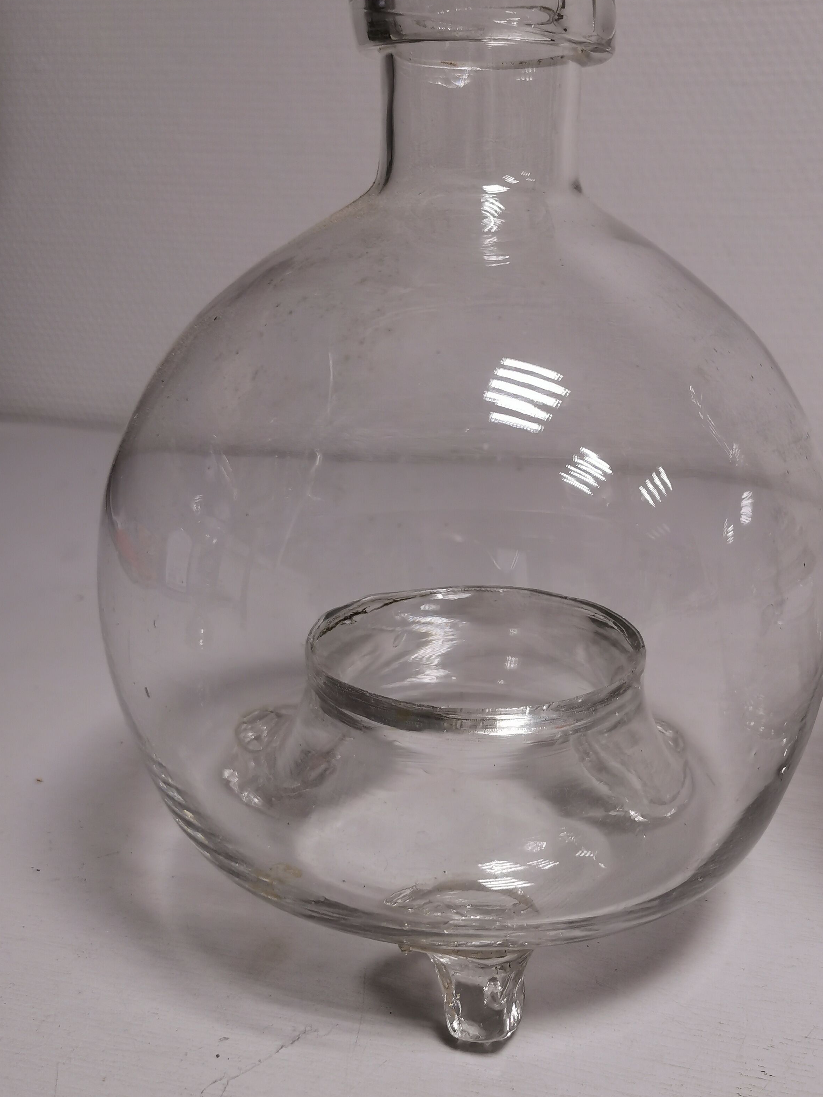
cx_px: 462
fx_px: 1110
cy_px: 511
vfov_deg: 52.6
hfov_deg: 40.6
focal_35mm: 35
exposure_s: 1/100
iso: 100
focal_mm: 5.58
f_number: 1.8
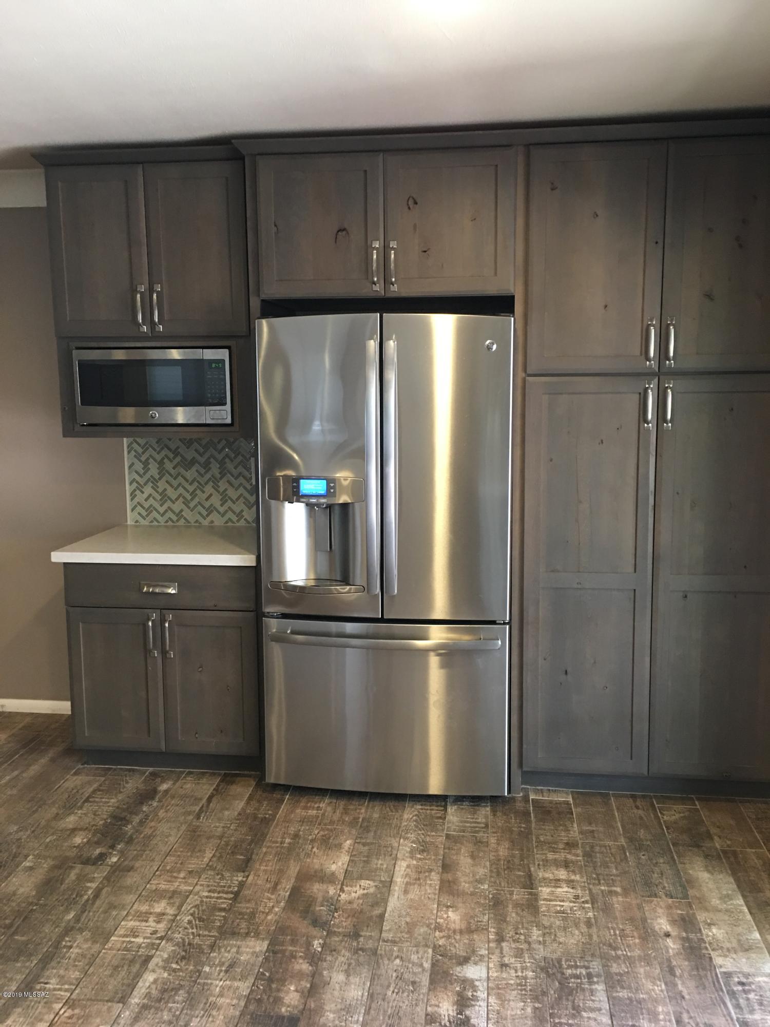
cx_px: 385
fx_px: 860
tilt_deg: -8.3
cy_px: 514
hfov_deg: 48.2
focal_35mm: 29
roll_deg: +0.1
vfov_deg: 61.7
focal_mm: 4.15
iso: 80
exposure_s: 1/15
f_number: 2.2
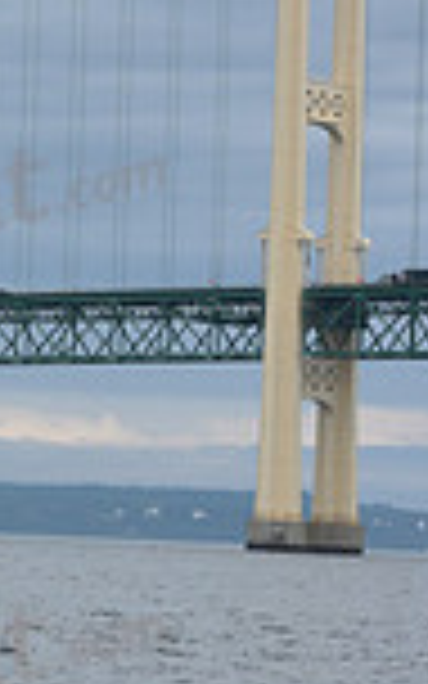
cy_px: 65
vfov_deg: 7.7
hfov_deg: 4.7
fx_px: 5076
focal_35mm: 272
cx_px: -698
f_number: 10
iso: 250
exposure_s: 1/800
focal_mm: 70
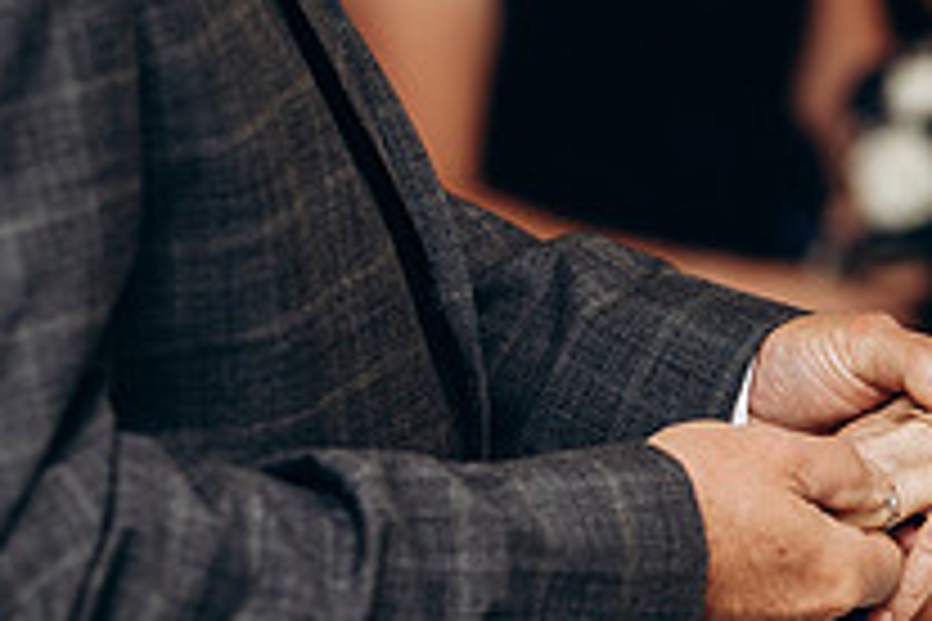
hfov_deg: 8.6
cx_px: 941
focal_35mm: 238
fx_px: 6161
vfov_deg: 5.8
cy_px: 459
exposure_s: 1/160
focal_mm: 85
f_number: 2.5
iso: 320
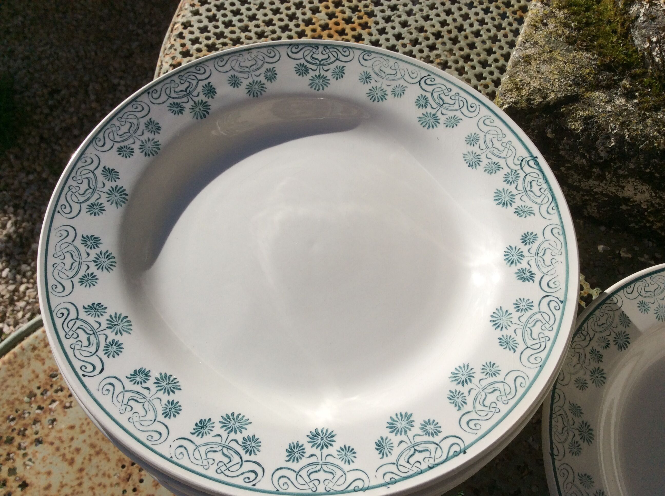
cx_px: 332
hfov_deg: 56.9
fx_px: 614
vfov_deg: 44.1
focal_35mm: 32
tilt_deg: -61.1
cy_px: 248
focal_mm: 3.3
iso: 32
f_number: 2.4
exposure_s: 1/3584
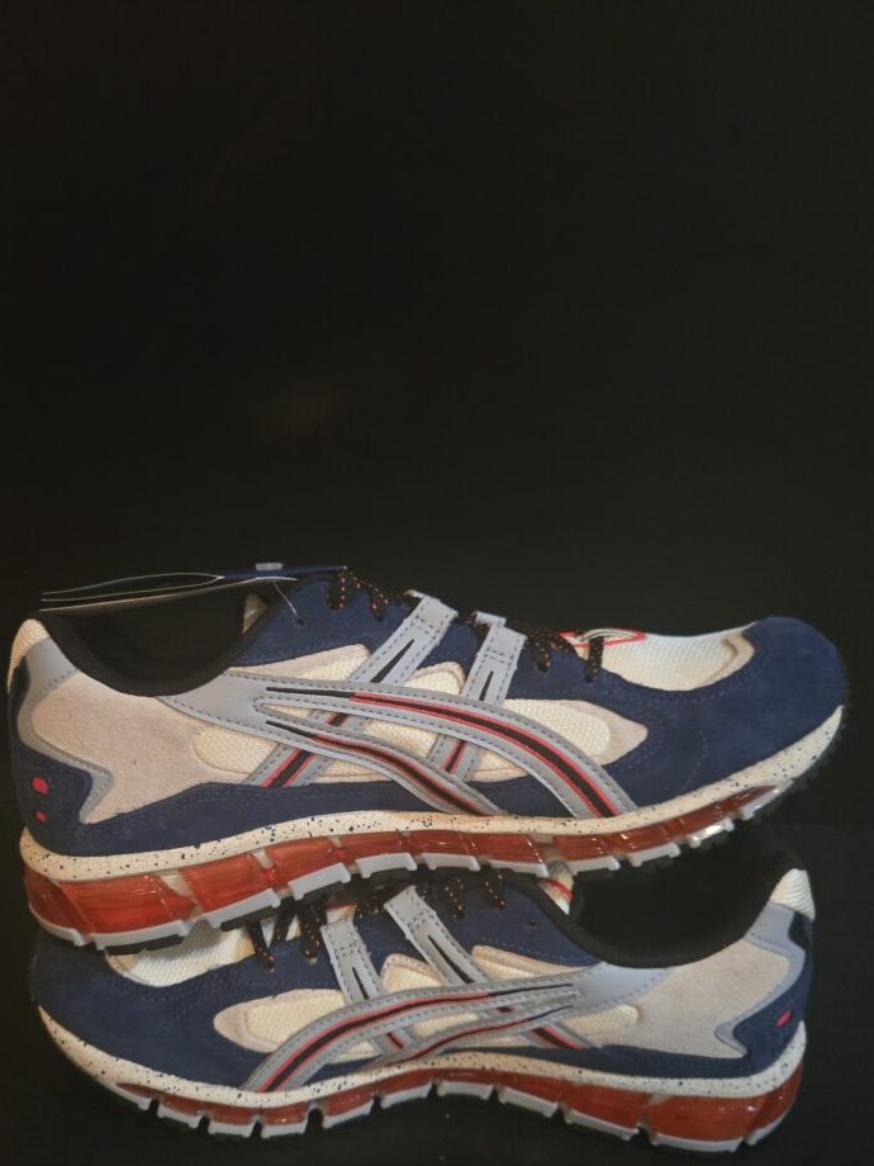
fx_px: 1010
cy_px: 759
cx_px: 400
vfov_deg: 58.8
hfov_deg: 46.7
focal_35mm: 30
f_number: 1.8
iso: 1600
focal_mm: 5.4
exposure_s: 1/30
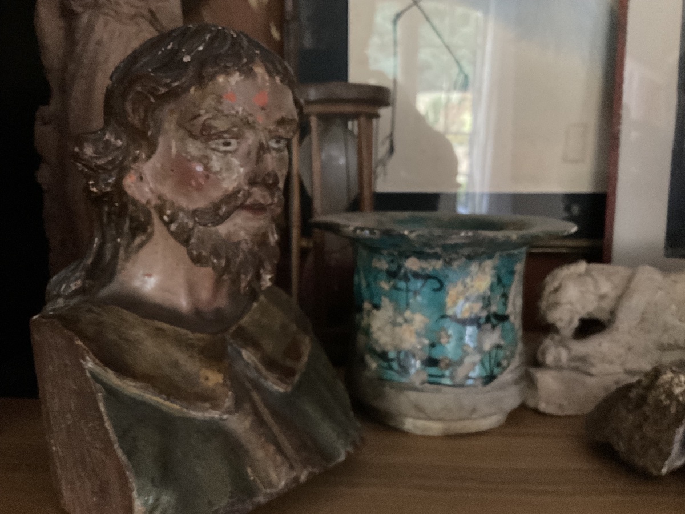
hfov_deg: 61.7
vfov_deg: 48.2
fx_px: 574
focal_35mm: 29
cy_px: 257
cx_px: 342
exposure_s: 1/20
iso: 500
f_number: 1.8
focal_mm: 3
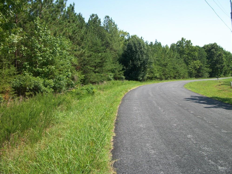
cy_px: 87
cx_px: 119
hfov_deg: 55.3
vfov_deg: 43.0
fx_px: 221
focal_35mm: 33
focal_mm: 5.7
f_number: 8.8
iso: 80
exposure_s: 1/100
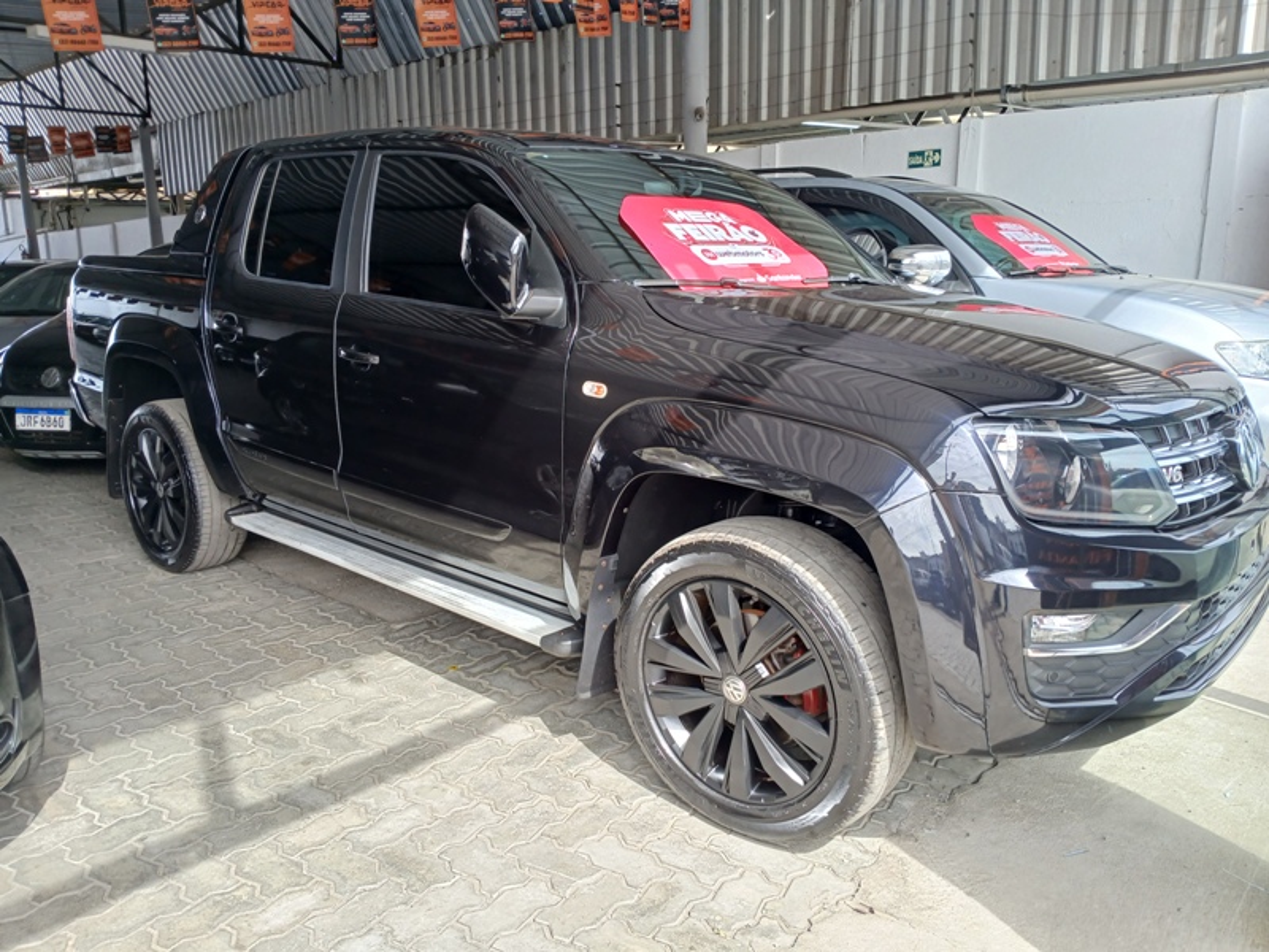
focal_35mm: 26
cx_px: 634
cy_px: 476
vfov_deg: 53.1
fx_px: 953
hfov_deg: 67.3
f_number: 1.8
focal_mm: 3.98
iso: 25
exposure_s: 1/60
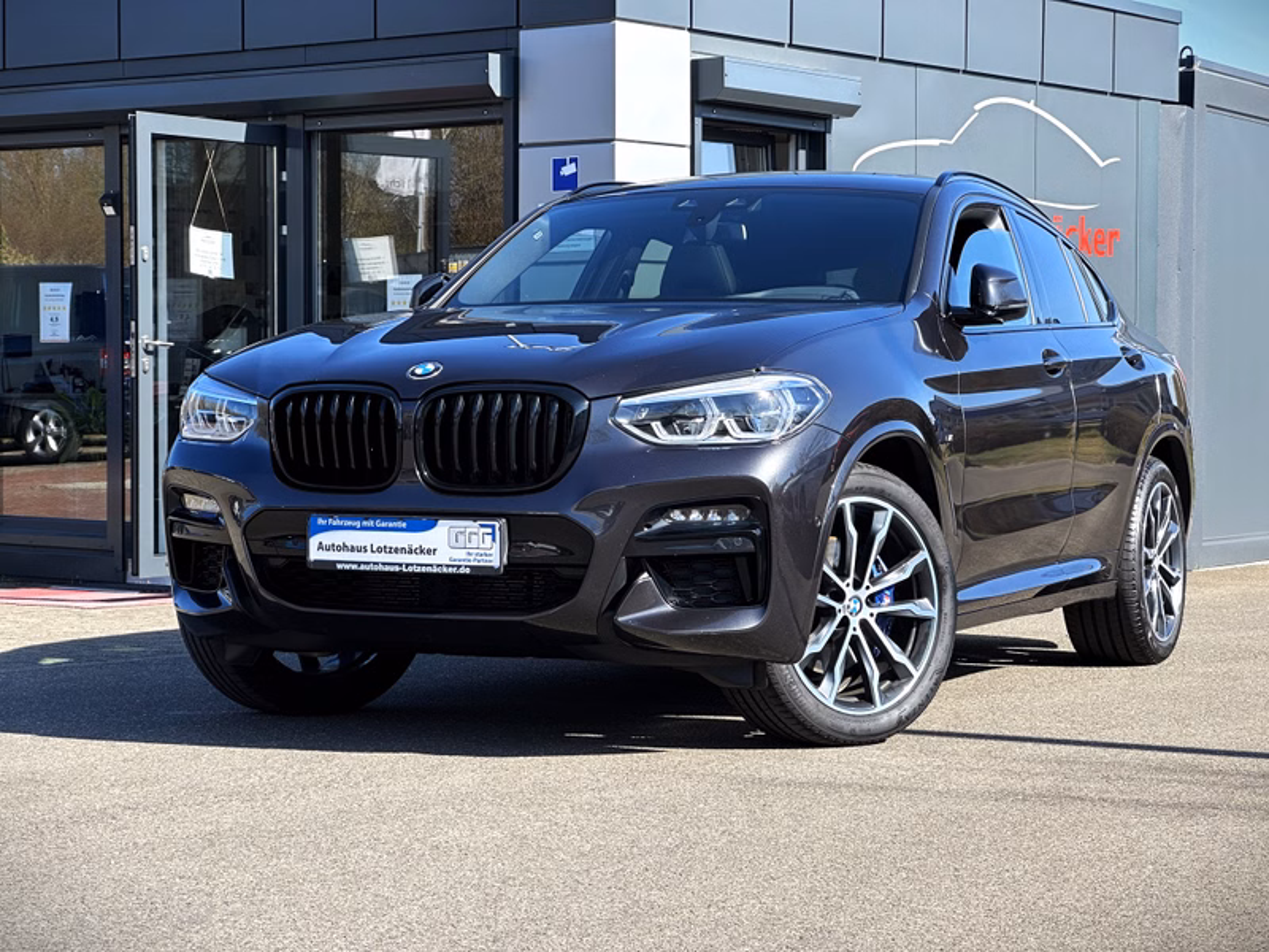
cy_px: 476
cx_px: 634
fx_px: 2823
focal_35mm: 77
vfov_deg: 19.1
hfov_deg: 25.3
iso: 32
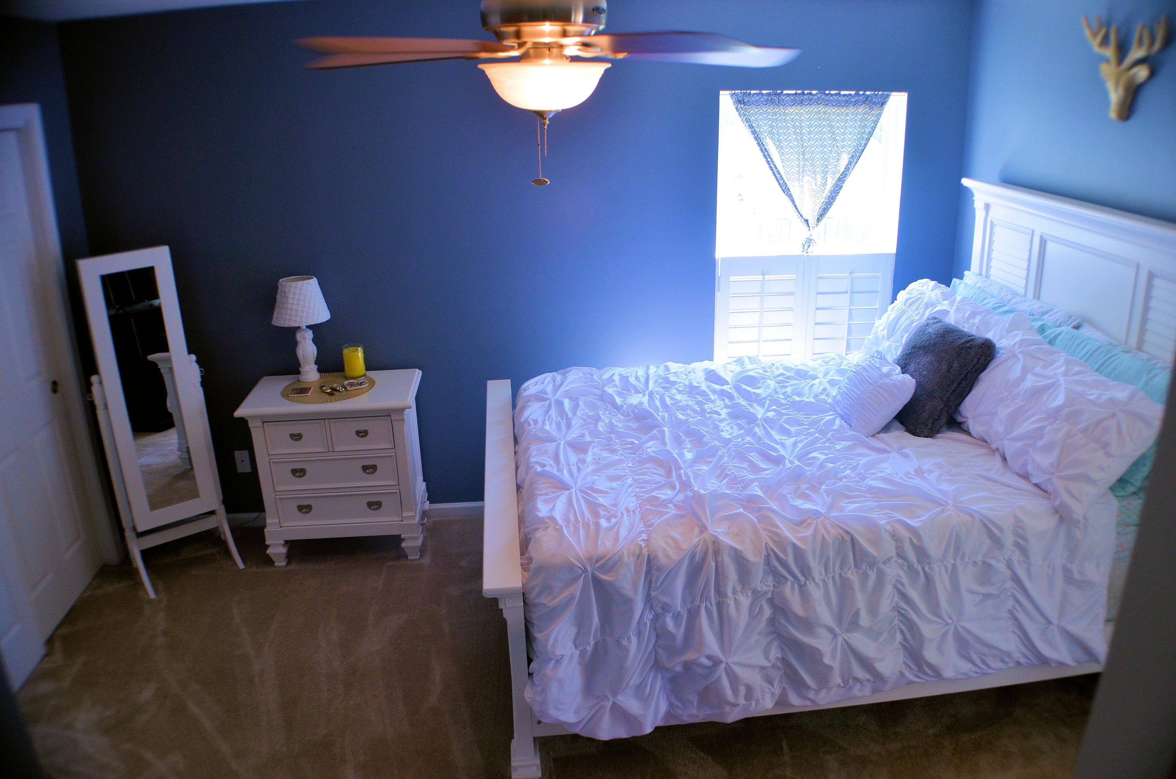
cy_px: 390
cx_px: 588
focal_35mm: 33
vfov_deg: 39.8
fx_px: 1076
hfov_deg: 57.3
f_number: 4
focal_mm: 22
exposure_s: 1/60
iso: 450
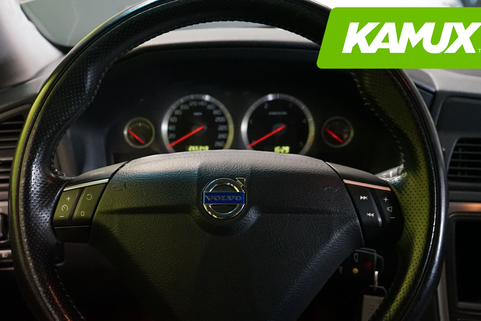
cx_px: 227
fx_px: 574
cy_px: 222
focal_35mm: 43
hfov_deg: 45.4
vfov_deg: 30.9
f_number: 6.3
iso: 5000
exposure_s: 1/30
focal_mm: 29
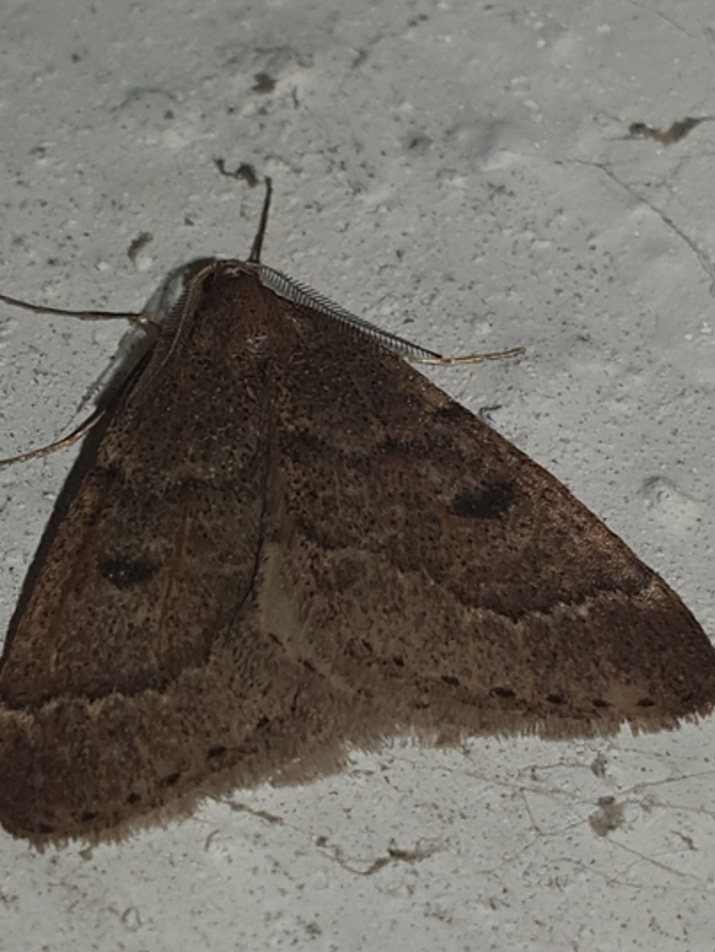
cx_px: 314
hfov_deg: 45.4
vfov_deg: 58.3
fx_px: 853
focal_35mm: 31
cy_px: 509
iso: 50
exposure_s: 1/1779
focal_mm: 4.3
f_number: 2.4
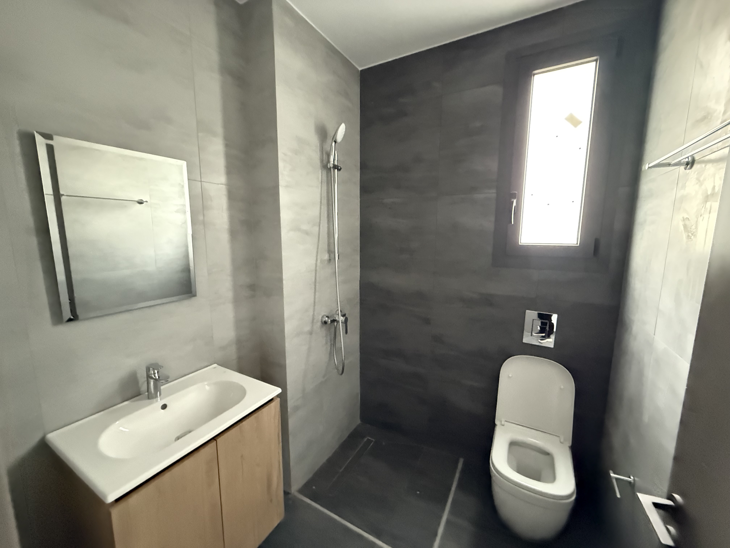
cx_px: 365
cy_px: 274
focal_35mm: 14
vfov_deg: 85.7
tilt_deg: -5.5
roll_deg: +1.0
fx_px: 295
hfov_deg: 102.1
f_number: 2.2
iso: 1250
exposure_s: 1/54
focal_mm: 2.22
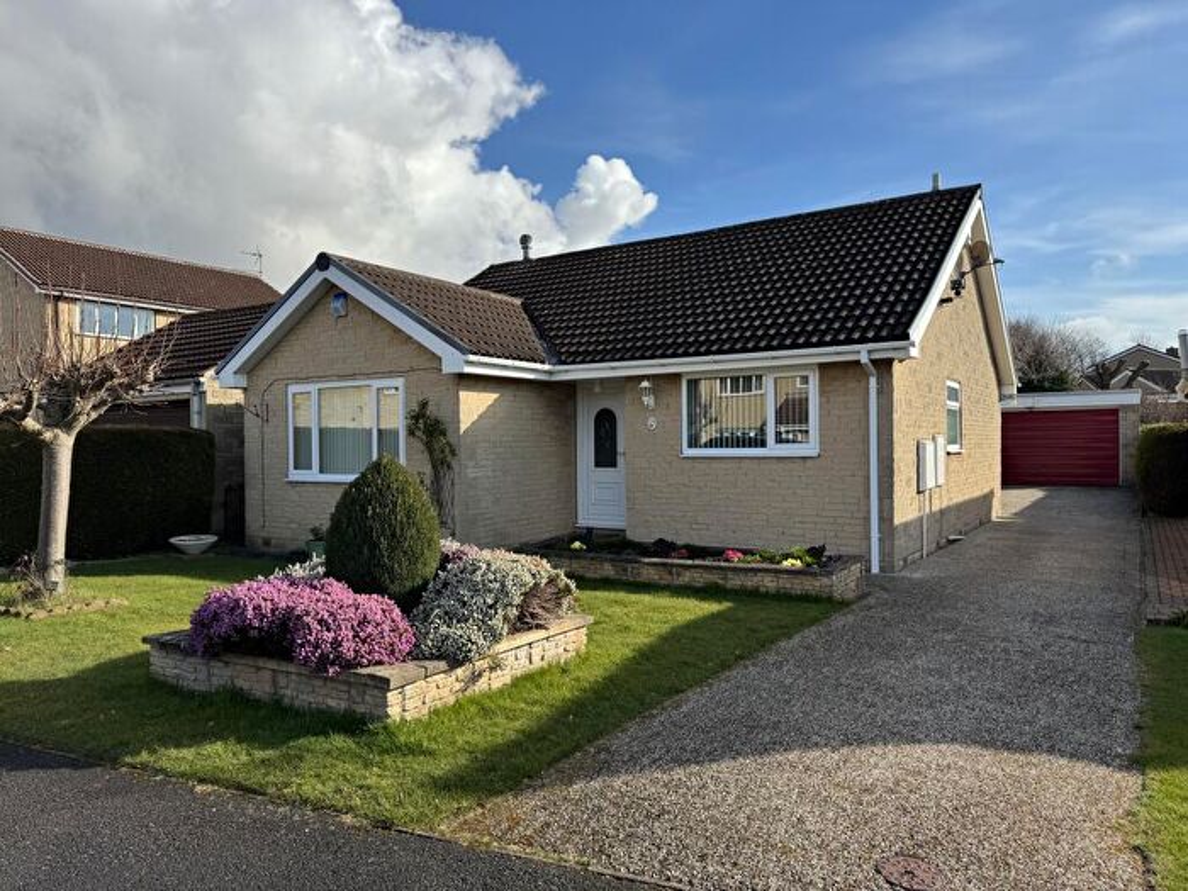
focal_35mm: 24
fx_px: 824
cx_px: 594
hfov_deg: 71.6
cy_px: 446
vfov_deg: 56.8
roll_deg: +1.1
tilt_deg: +0.0
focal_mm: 6.76
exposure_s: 1/4049
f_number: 1.78
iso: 80
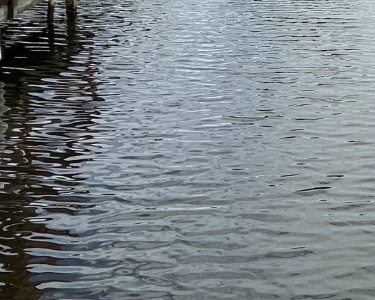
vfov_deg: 17.9
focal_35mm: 84
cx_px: 484
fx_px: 932
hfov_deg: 20.8
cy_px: 12
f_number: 1.8
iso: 25
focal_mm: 3
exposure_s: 1/2058
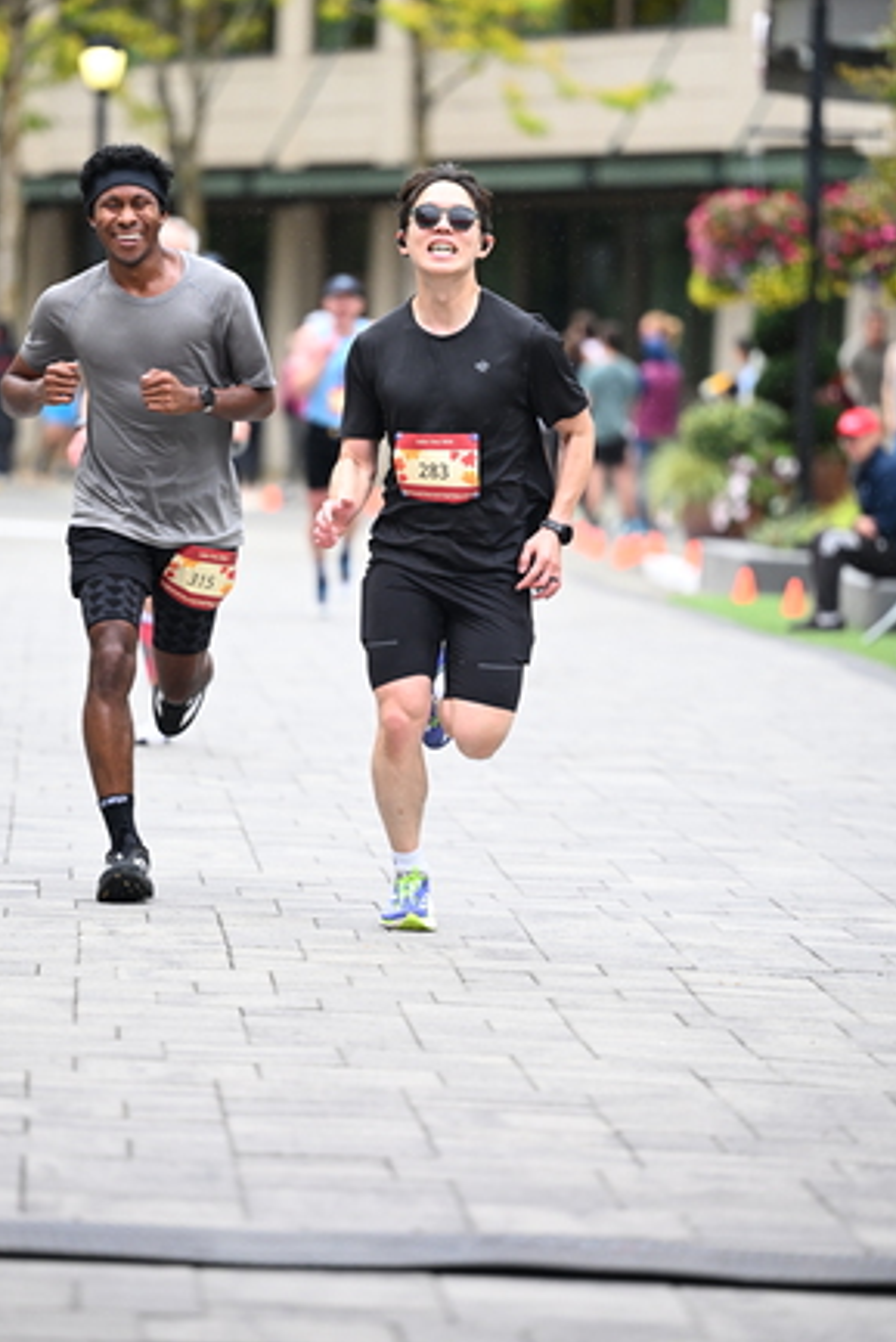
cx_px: 386
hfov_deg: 7.0
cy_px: 604
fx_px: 7348
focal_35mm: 197
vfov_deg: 10.4
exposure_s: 1/1600
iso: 1250
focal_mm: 155
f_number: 2.8
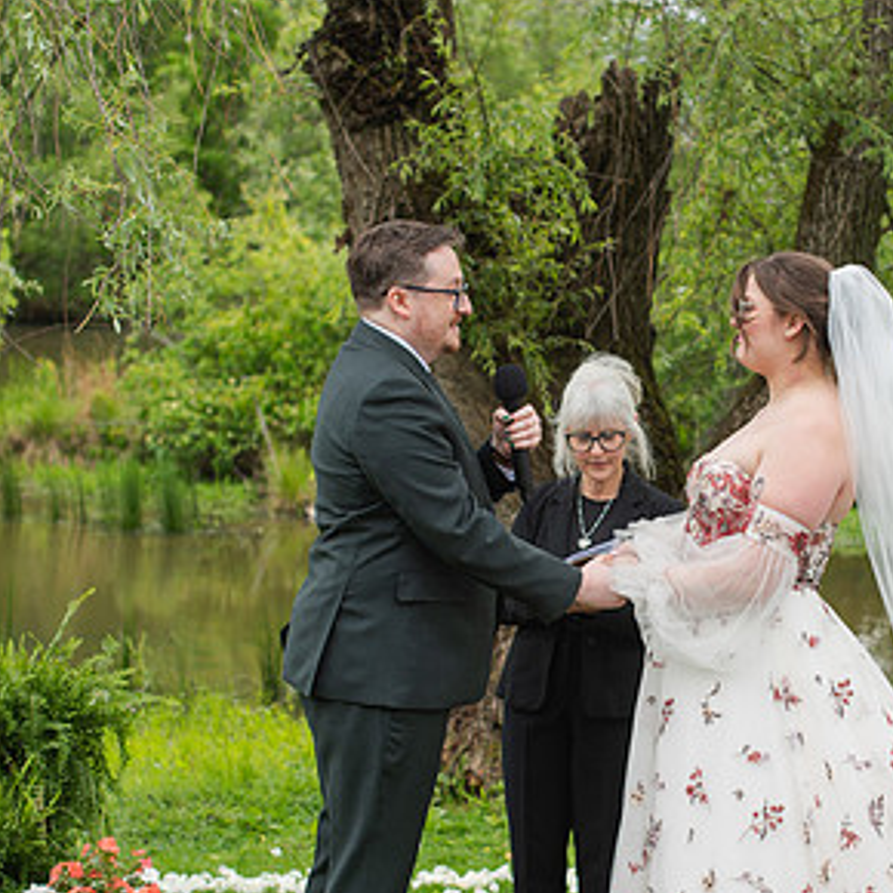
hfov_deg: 20.3
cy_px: 528
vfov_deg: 20.4
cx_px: 644
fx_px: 2481
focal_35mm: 85
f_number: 3.5
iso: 100
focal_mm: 50
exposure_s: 1/500
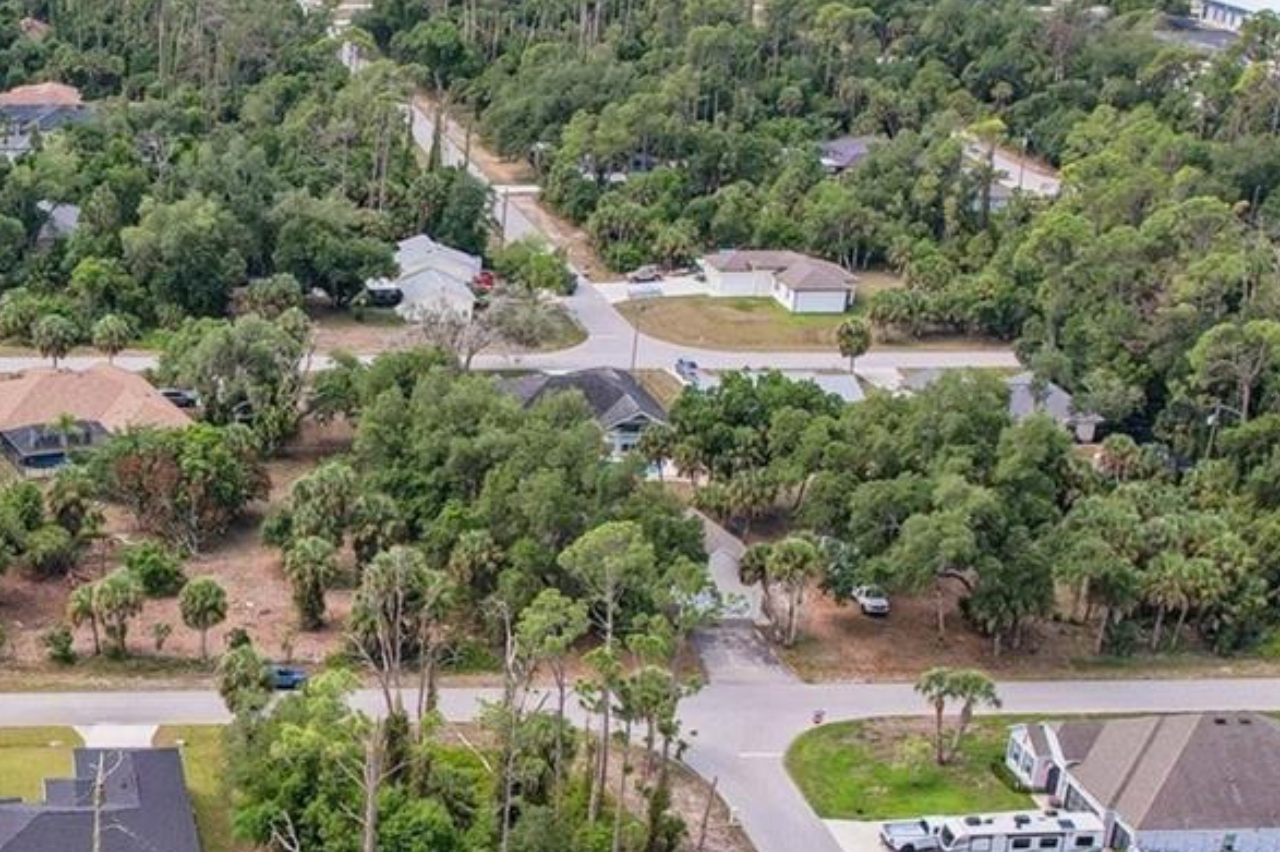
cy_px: 597
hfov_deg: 31.7
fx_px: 2133
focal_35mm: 60
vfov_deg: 22.5
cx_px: 107
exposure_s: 1/160
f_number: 2.8
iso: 100
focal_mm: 8.4
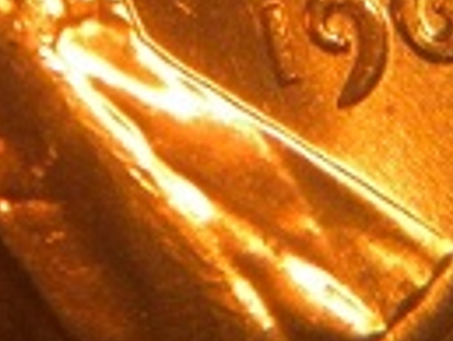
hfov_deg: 14.2
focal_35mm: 135
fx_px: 1768
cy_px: -160
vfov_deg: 10.6
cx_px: -72
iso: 256
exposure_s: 1/54
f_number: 3.1
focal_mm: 6.3
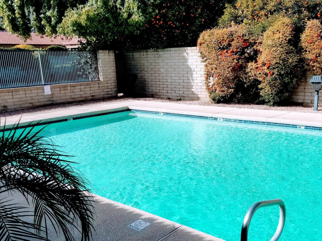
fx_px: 335
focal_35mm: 36
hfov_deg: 51.3
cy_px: 152
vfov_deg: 39.4
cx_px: 178
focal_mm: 4.25
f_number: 1.7
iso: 50
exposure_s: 1/4688
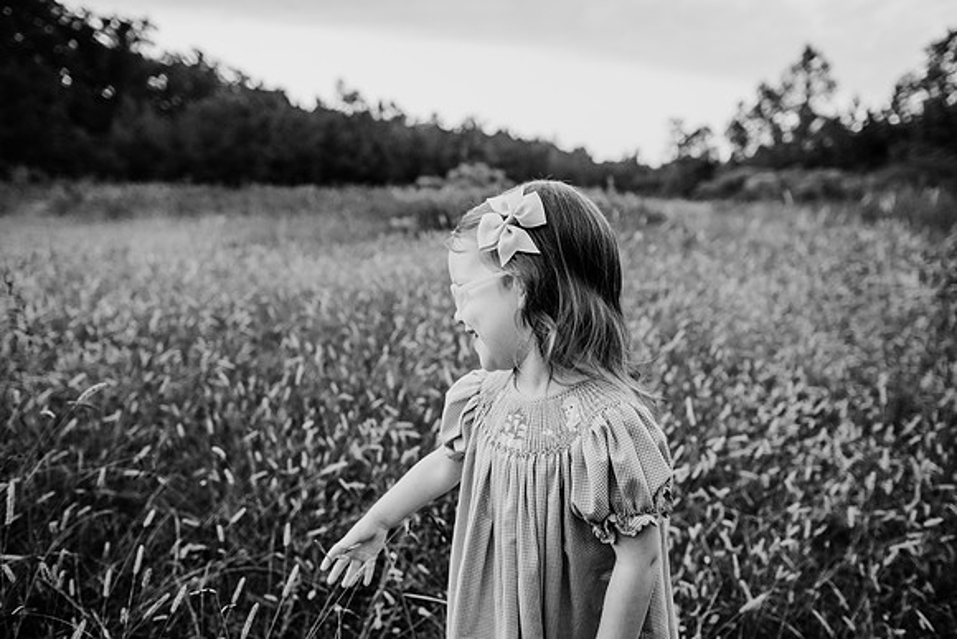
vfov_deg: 53.2
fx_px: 638
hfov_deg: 73.7
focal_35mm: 24
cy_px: 320
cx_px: 478
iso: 500
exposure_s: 1/500
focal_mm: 24
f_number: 2.8
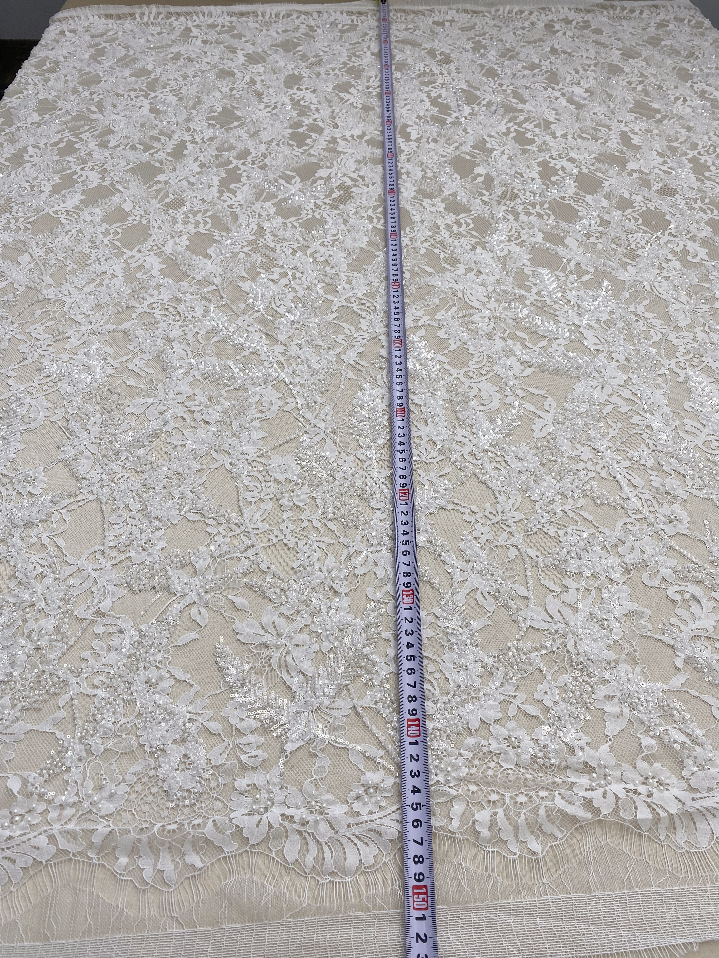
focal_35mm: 26
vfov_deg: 67.3
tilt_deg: -50.1
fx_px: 720
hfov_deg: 53.1
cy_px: 479
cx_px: 360
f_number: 1.8
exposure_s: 1/169
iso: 32
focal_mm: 4.25
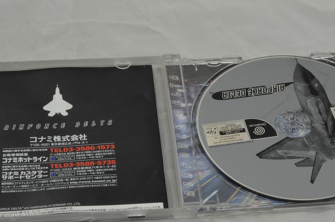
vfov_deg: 14.0
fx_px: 901
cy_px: 133
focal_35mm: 97
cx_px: 179
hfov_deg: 21.1
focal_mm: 40
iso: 100
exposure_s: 1/2.5
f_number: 20
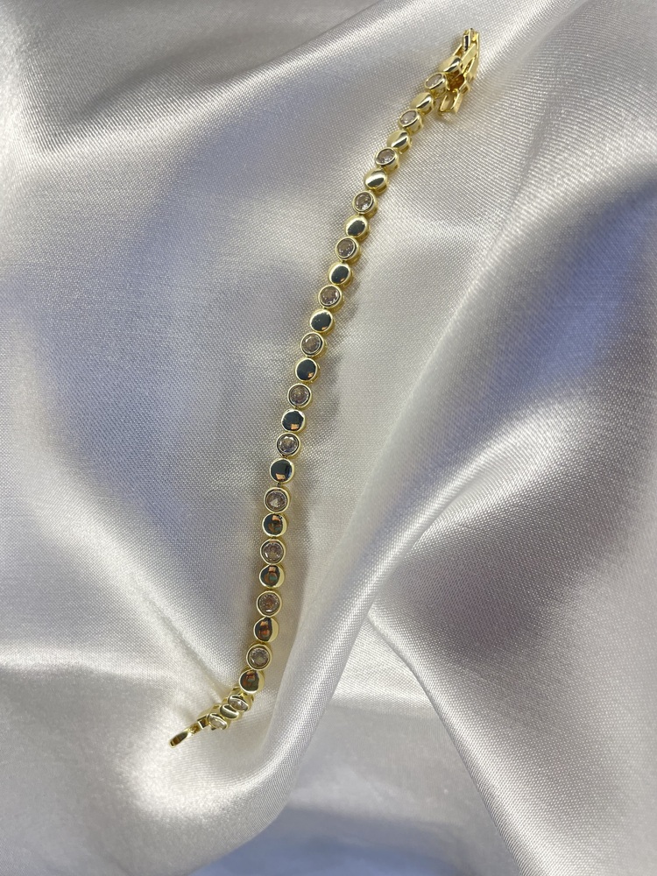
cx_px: 328
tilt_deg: -74.8
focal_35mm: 26
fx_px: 658
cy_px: 438
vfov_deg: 67.3
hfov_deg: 53.1
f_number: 1.6
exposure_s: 1/121
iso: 125
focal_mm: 4.2
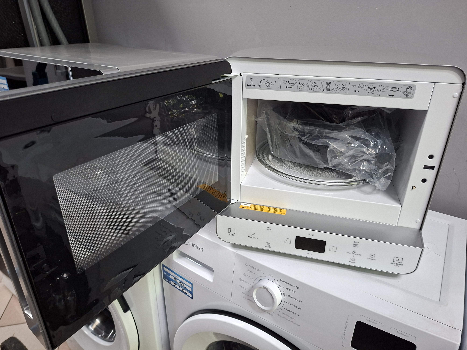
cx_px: 234
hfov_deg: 73.9
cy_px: 175
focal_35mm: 23
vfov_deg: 58.9
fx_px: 310
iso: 320
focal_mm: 5.54
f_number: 1.8
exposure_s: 1/33
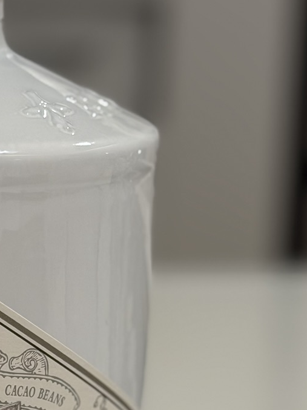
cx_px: -38
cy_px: 425
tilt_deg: -17.2
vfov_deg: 13.7
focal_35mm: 142
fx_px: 1679
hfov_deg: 10.3
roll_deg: -1.0
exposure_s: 1/100
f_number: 1.78
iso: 80
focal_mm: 6.76
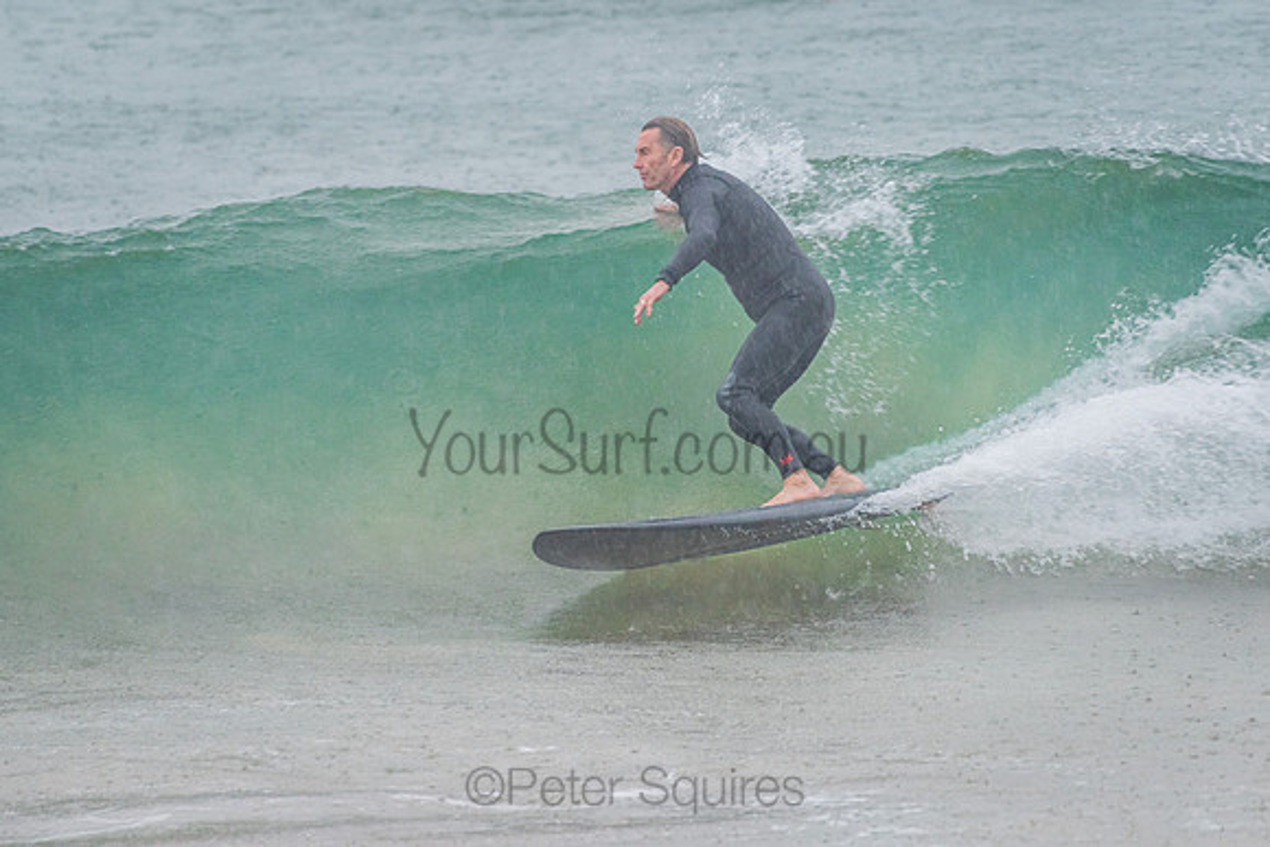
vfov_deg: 2.3
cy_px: 376
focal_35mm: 611
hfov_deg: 3.4
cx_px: 551
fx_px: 21551
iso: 1000
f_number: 5.6
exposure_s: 1/320
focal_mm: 500
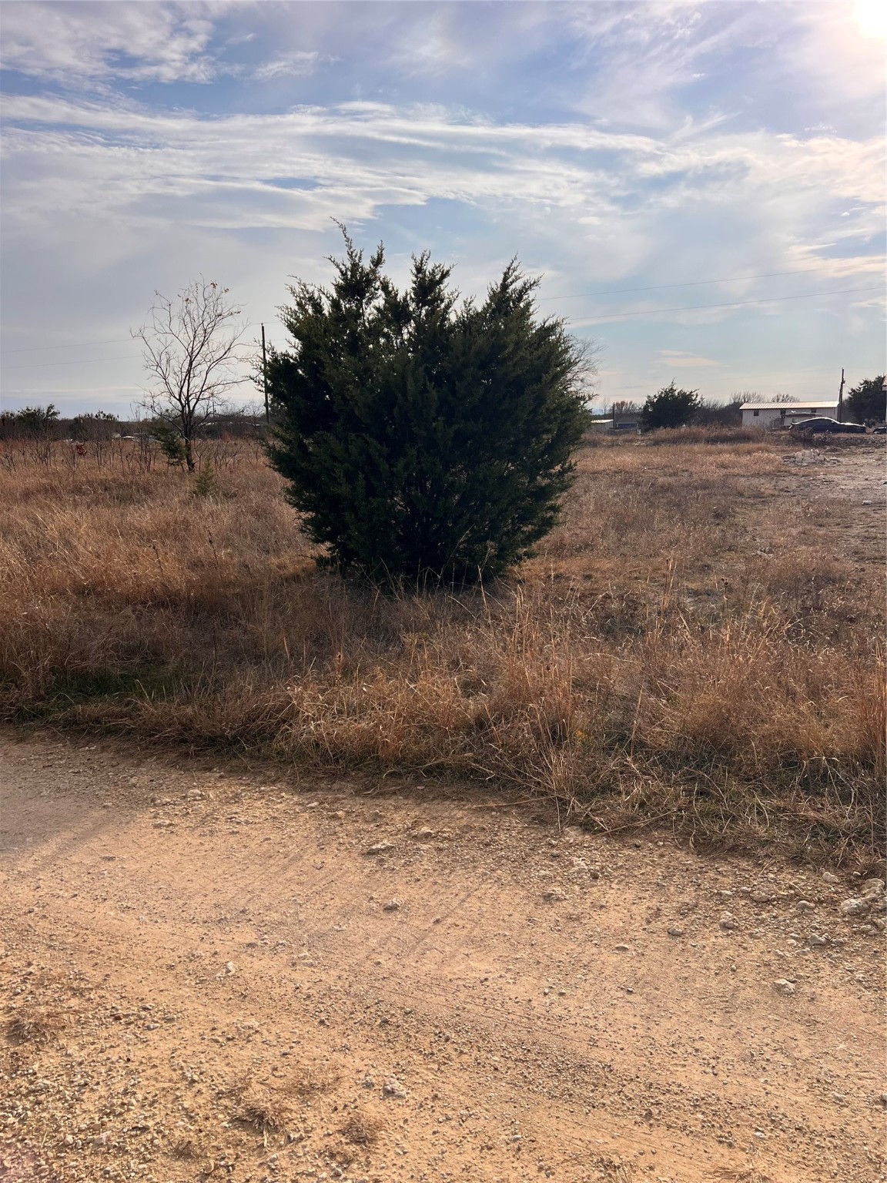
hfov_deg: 53.1
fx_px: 888
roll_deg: +0.8
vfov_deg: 67.3
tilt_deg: -10.4
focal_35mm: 26
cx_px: 444
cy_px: 592
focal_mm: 5.7
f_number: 1.5
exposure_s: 1/9434
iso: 50
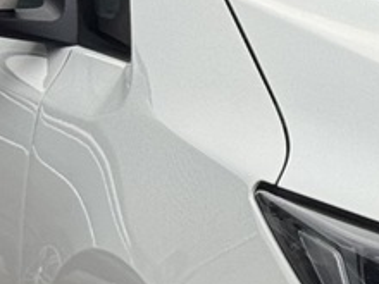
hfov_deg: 6.1
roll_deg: +0.7
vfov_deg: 4.7
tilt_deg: -10.4
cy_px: 370
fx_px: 3438
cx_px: 772
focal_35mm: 314
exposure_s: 1/288
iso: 64
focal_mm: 6.76
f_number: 1.78
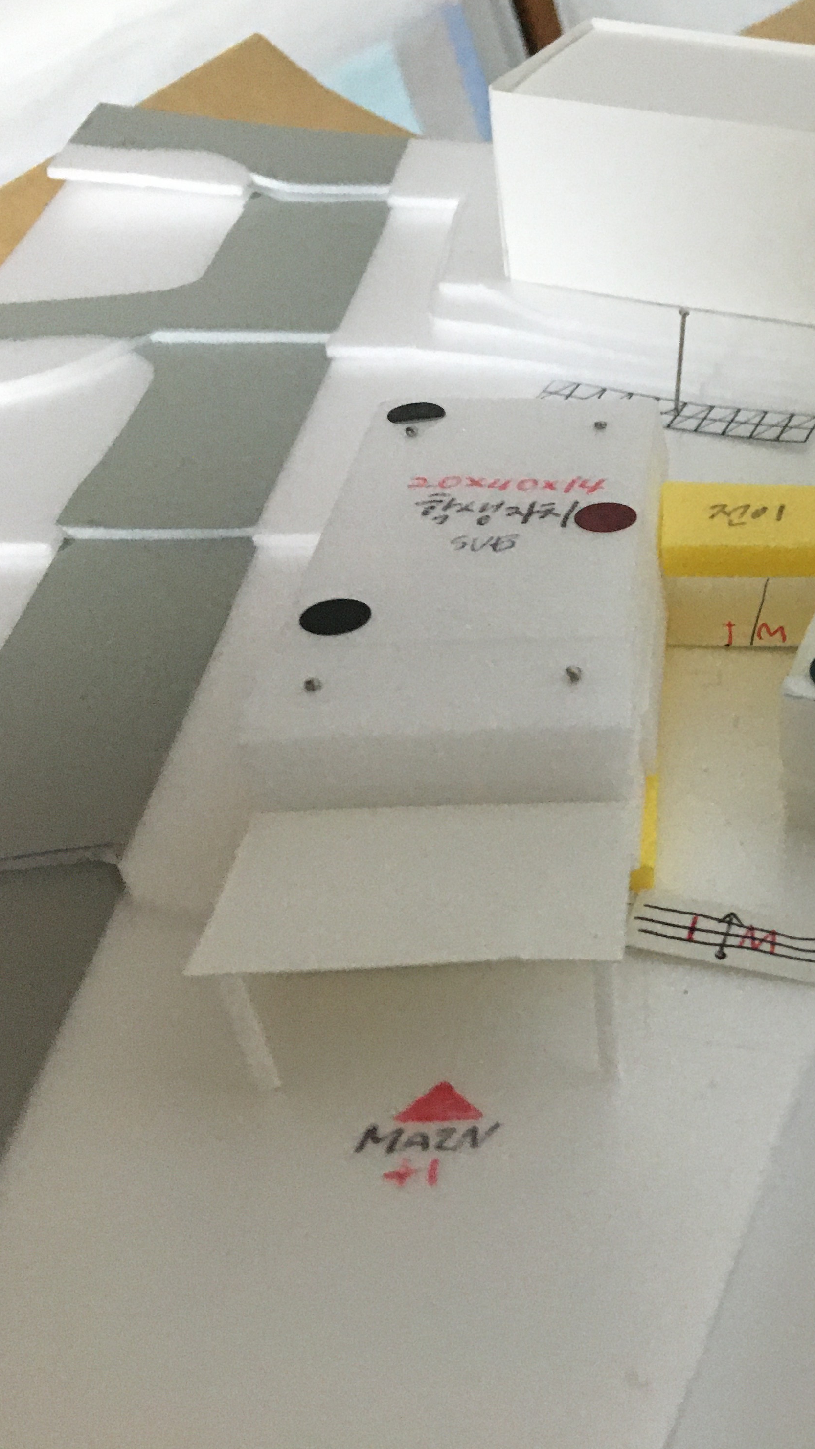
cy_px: 712
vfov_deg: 47.4
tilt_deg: -49.3
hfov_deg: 25.3
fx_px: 1653
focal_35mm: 43
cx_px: 937
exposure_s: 1/30
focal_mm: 4.15
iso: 200
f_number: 2.2
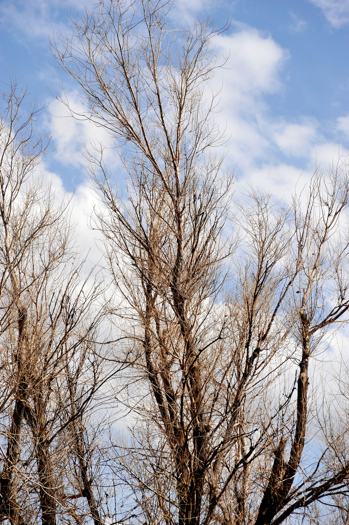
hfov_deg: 11.4
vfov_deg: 17.1
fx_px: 1747
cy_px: 262
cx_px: 174
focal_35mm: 120
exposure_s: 1/500
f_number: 11
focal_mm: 120
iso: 200
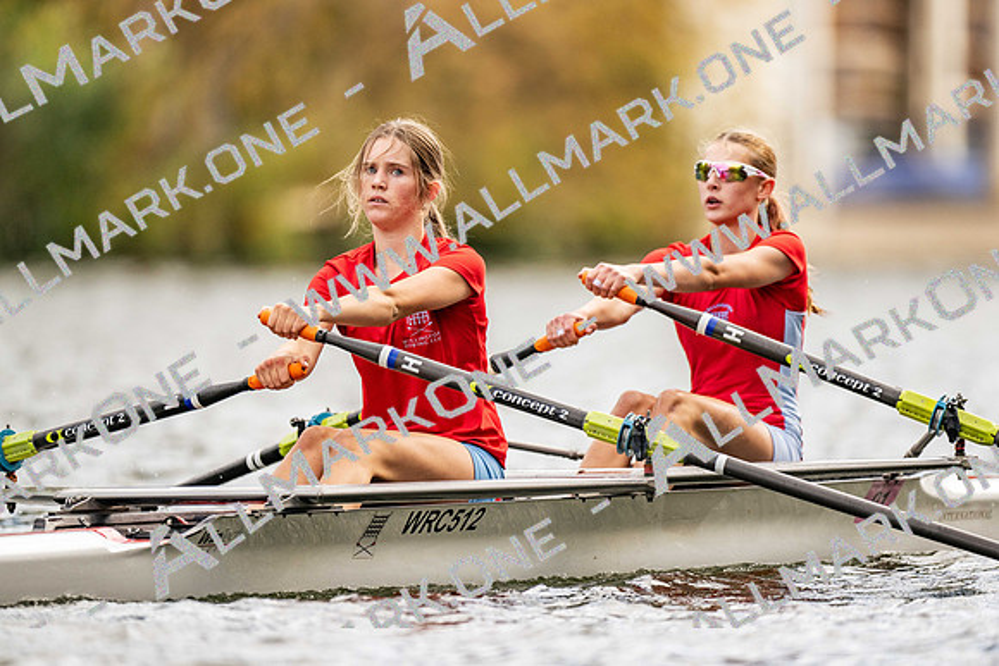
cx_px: 500
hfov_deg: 3.4
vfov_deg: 2.3
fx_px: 16653
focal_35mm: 600
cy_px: 333
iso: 560
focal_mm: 600
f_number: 4
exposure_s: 1/2500
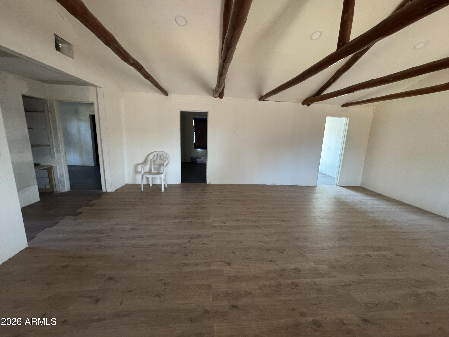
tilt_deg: -11.5
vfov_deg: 85.7
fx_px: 182
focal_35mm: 14
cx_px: 224
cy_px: 168
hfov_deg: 102.1
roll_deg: -1.6
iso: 800
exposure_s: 1/60
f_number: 2.2
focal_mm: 2.22
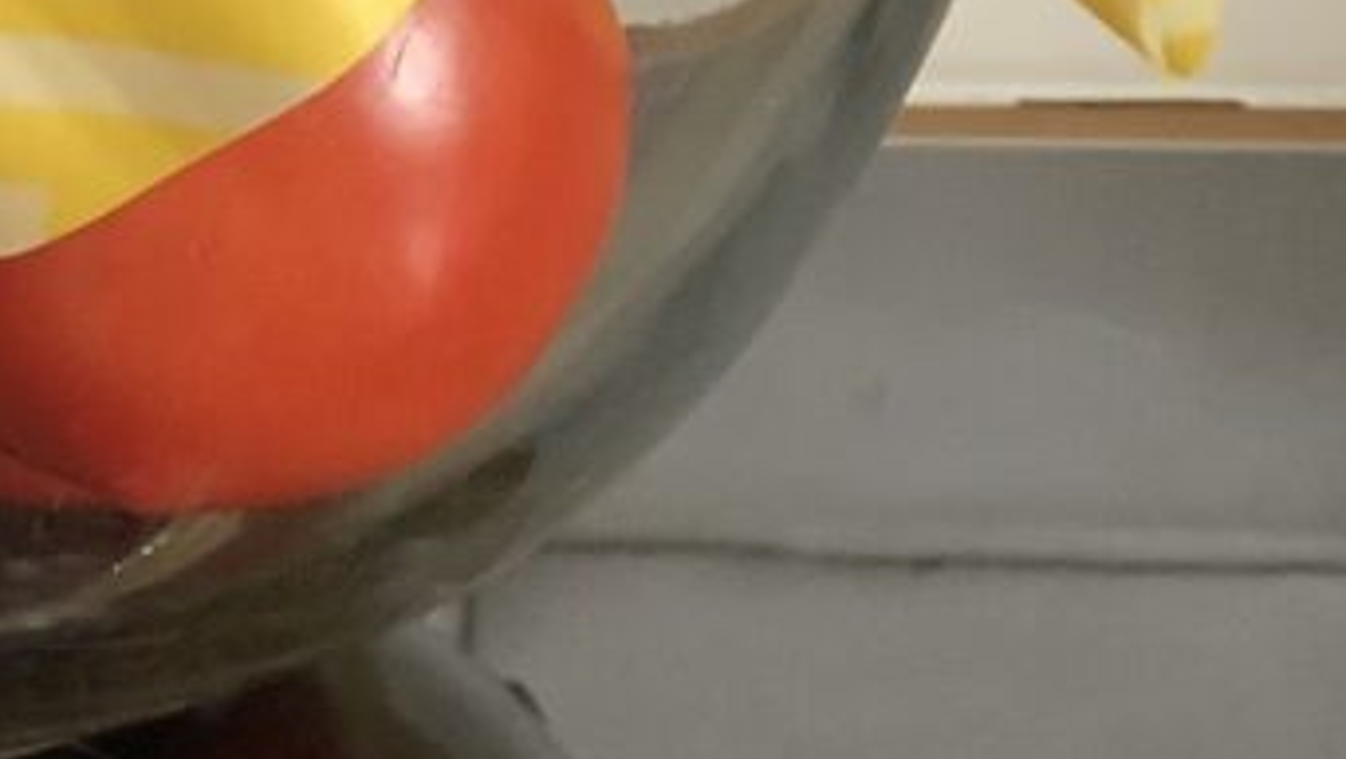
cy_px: 240
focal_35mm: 101
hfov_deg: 19.6
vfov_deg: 12.0
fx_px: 3608
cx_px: -350
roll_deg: +1.9
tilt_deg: -20.7
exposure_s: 1/33
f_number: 2.4
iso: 320
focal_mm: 3.3
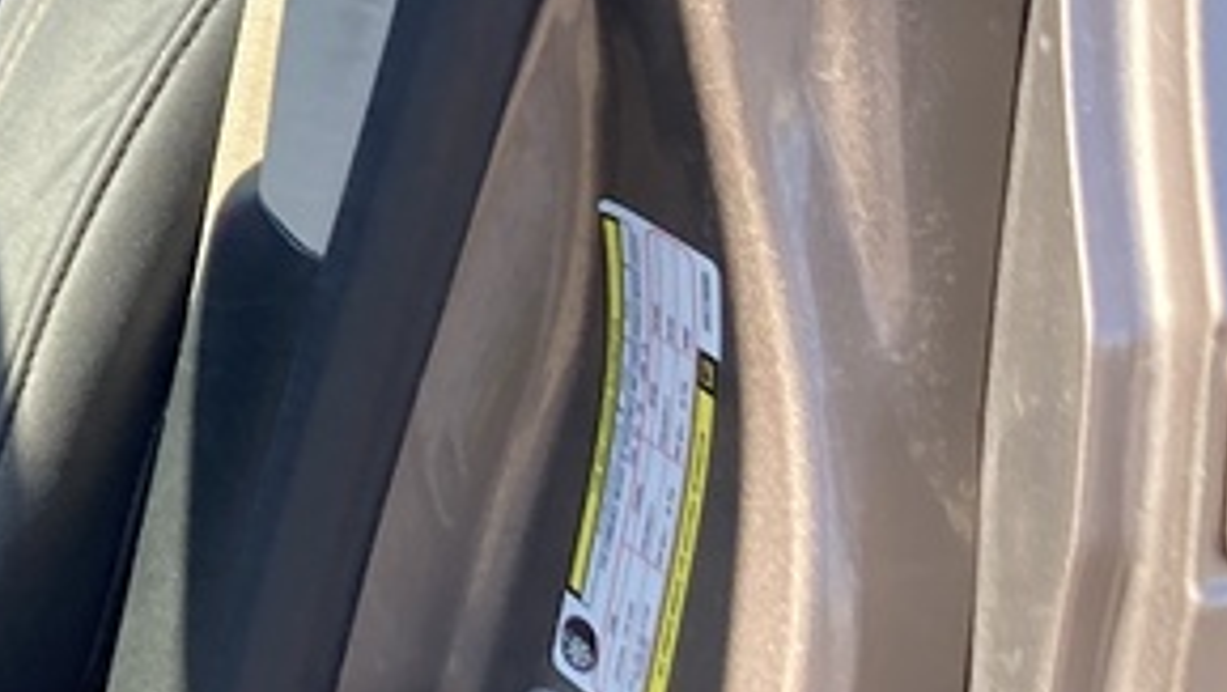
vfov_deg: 7.8
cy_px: -459
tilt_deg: -19.0
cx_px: -403
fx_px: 4949
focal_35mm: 152
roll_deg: -5.0
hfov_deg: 13.6
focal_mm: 3.99
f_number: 1.8
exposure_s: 1/200
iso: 20
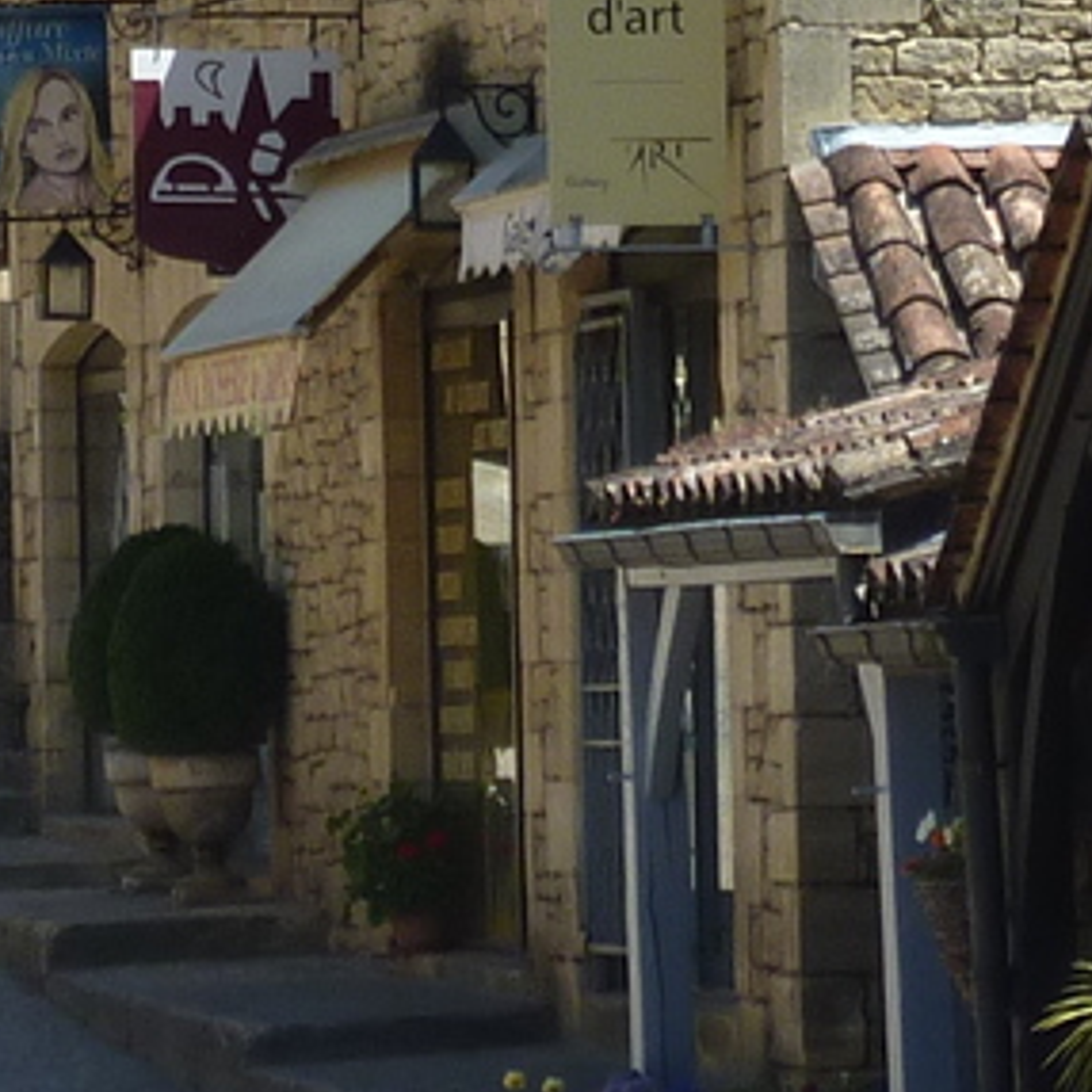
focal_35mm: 311
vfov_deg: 5.6
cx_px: -313
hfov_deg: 5.6
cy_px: -221
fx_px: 11100
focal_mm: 10.3
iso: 80
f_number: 4
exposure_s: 1/400
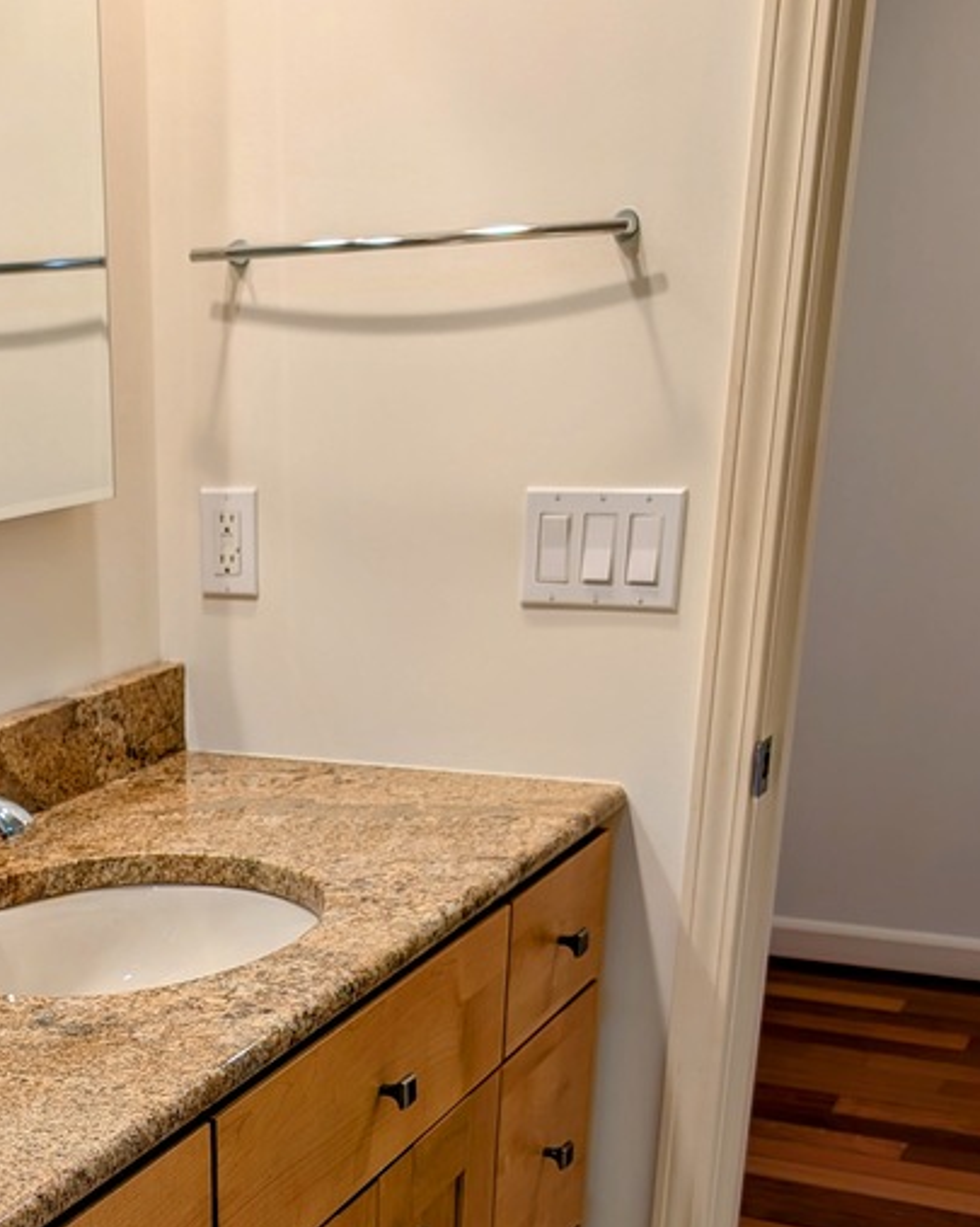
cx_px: 79
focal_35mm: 50
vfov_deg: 34.4
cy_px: 1188
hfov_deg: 28.9
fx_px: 1814
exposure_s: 1/120
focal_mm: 6.9
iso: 31
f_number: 1.68
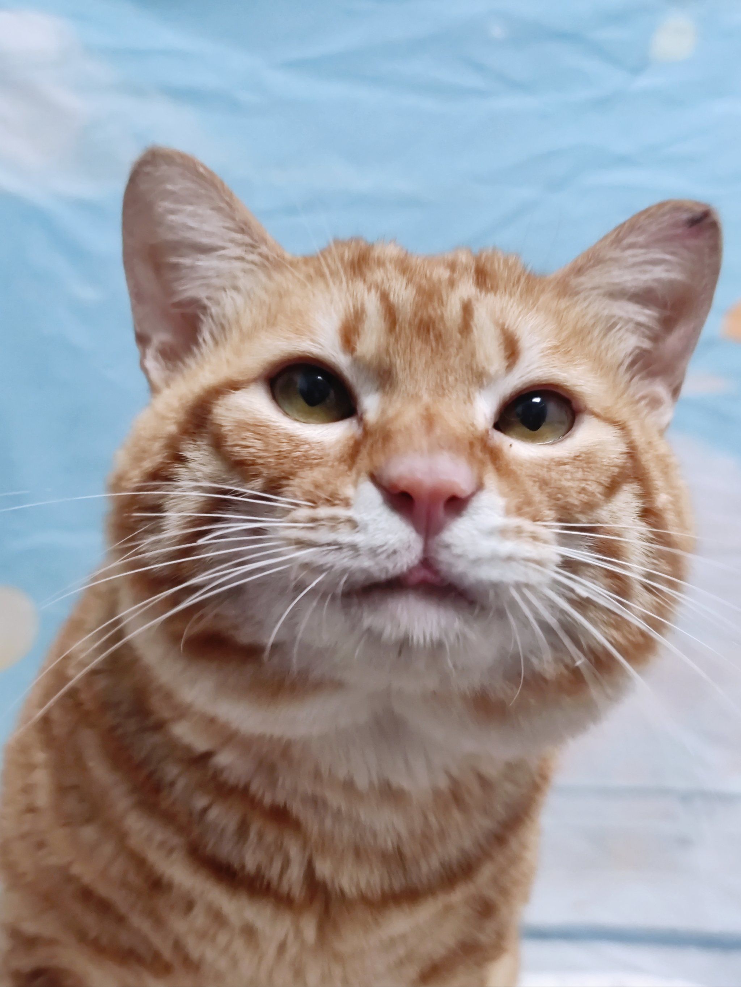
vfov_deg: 39.7
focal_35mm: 48
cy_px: 494
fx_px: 1370
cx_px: 370
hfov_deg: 30.3
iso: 300
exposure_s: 1/50
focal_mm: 6.72
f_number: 1.69
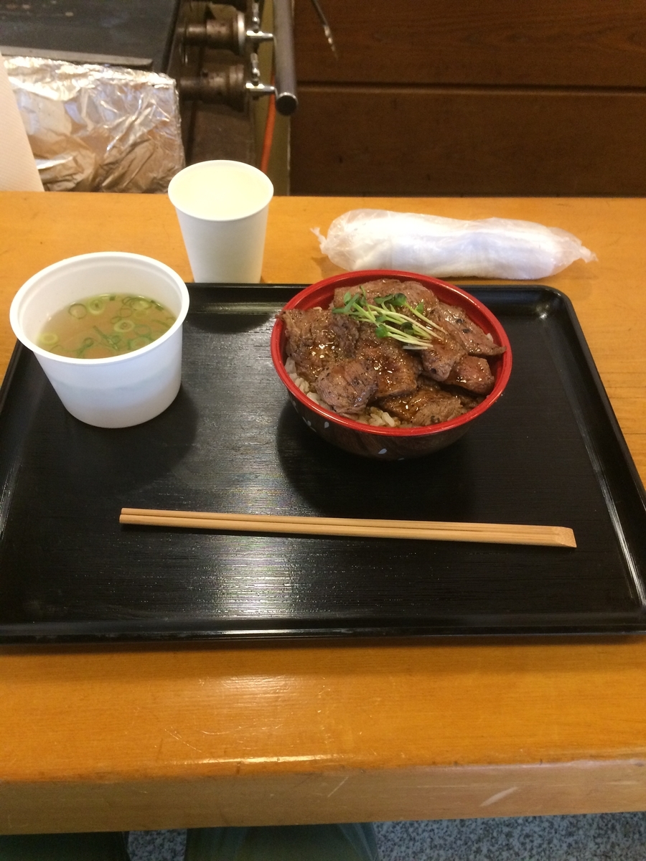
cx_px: 323
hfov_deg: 48.2
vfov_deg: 61.7
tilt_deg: -49.9
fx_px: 722
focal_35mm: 29
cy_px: 430
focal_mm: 4.15
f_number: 2.2
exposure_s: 1/30
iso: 250
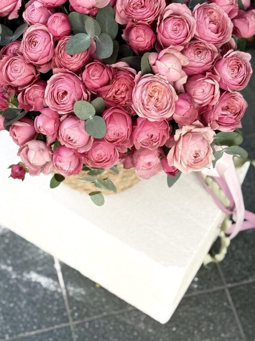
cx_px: 83
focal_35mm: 76
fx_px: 747
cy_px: 124
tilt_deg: -58.8
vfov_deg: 25.6
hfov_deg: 19.3
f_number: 1.78
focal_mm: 6.76
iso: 80
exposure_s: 1/147
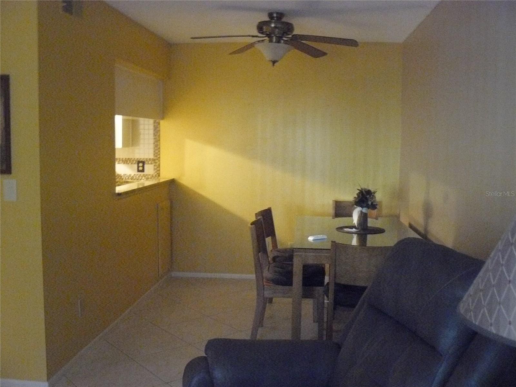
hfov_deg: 51.4
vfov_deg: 39.7
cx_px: 258
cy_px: 194
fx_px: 537
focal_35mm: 36
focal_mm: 6
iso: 800
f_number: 2.8
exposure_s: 1/10
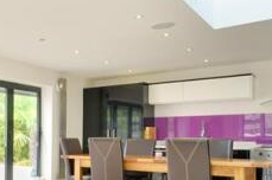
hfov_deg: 36.5
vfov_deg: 30.7
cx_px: -44
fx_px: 324
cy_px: 128
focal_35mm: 43
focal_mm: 10
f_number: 9
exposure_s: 1/2.5
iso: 400
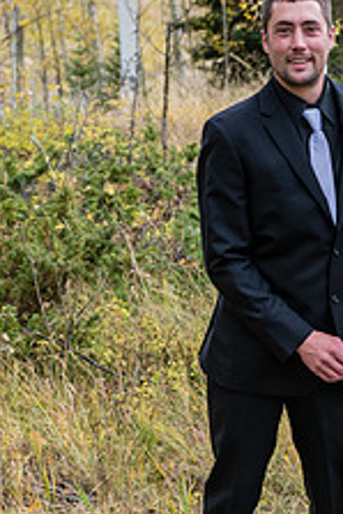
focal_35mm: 133
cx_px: 343
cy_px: 307
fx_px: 1898
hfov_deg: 10.2
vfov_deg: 15.4
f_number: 6.3
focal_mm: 66
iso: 400
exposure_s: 1/160
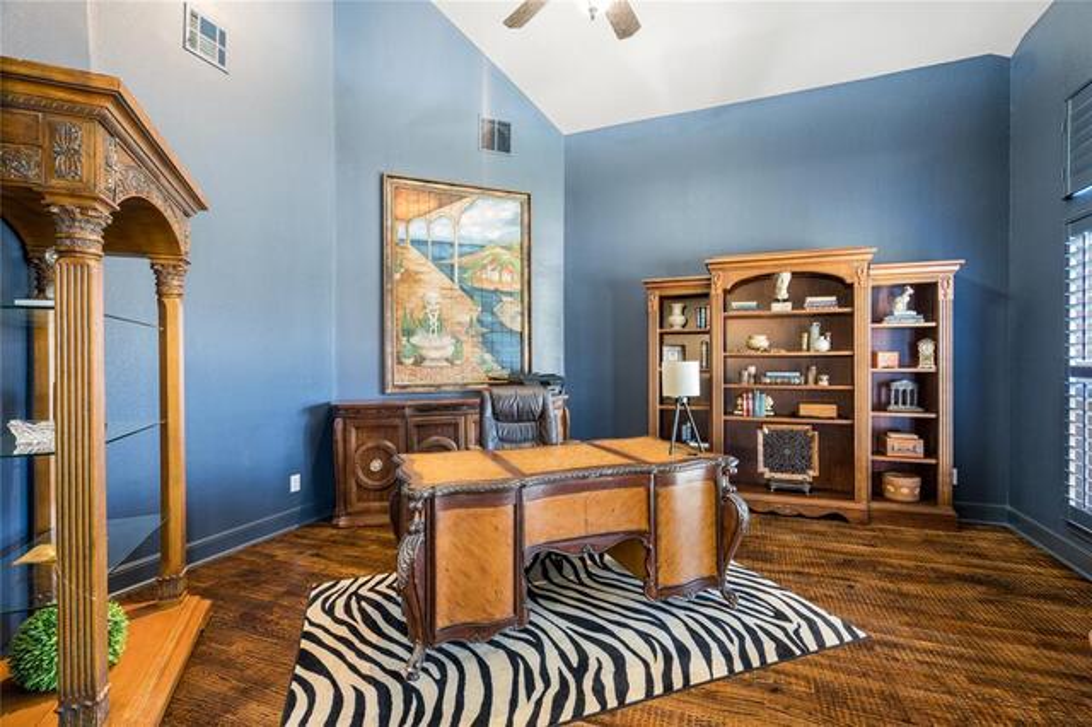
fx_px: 485
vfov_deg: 73.7
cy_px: 364
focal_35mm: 16
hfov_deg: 96.8
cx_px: 546
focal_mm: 16
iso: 320
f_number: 8
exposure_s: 5
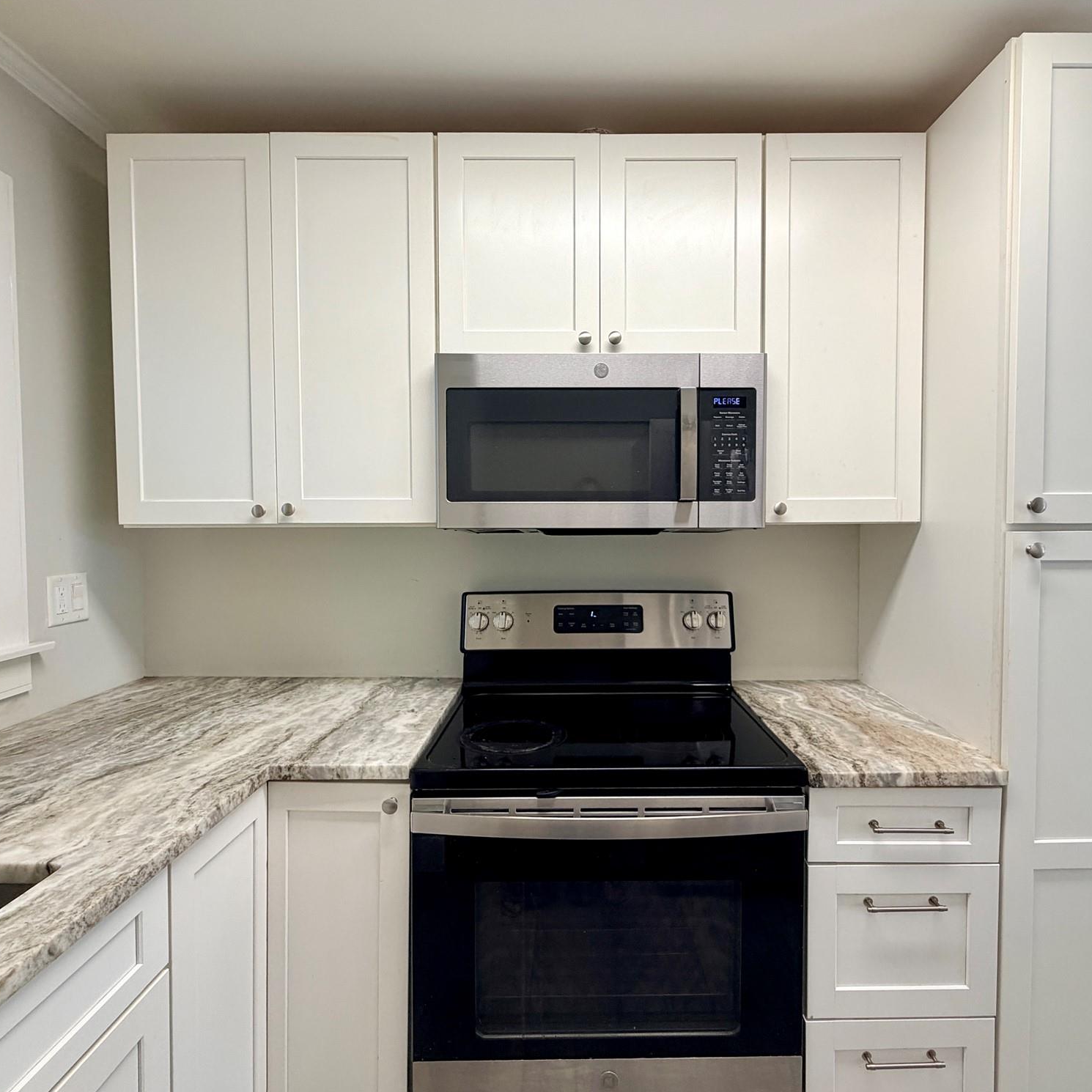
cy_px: 558
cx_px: 575
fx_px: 607
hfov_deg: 83.9
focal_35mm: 17
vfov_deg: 84.0
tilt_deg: -3.5
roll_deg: +0.6
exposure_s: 1/120
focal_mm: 2.22
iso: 125
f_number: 2.2
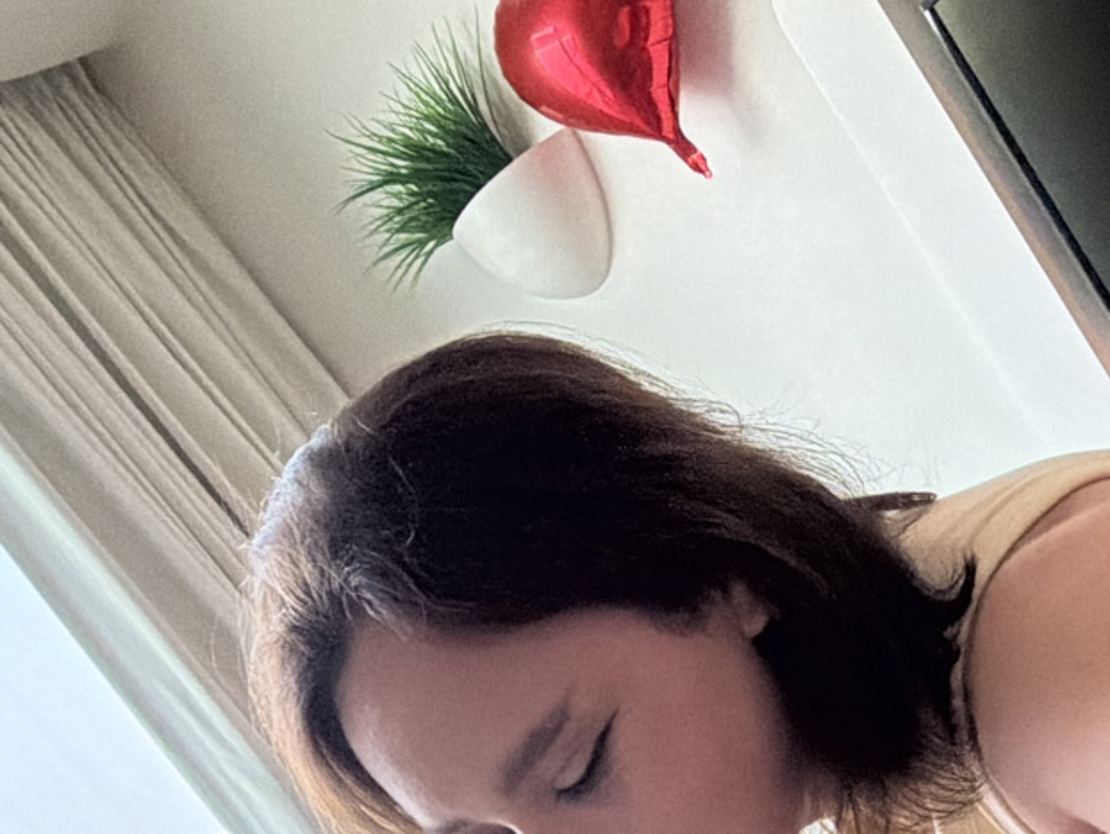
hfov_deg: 41.5
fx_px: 1444
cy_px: 886
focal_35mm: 45
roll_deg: +38.6
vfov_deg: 29.5
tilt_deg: -10.3
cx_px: 739
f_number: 2.2
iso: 320
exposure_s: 1/95
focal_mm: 2.22
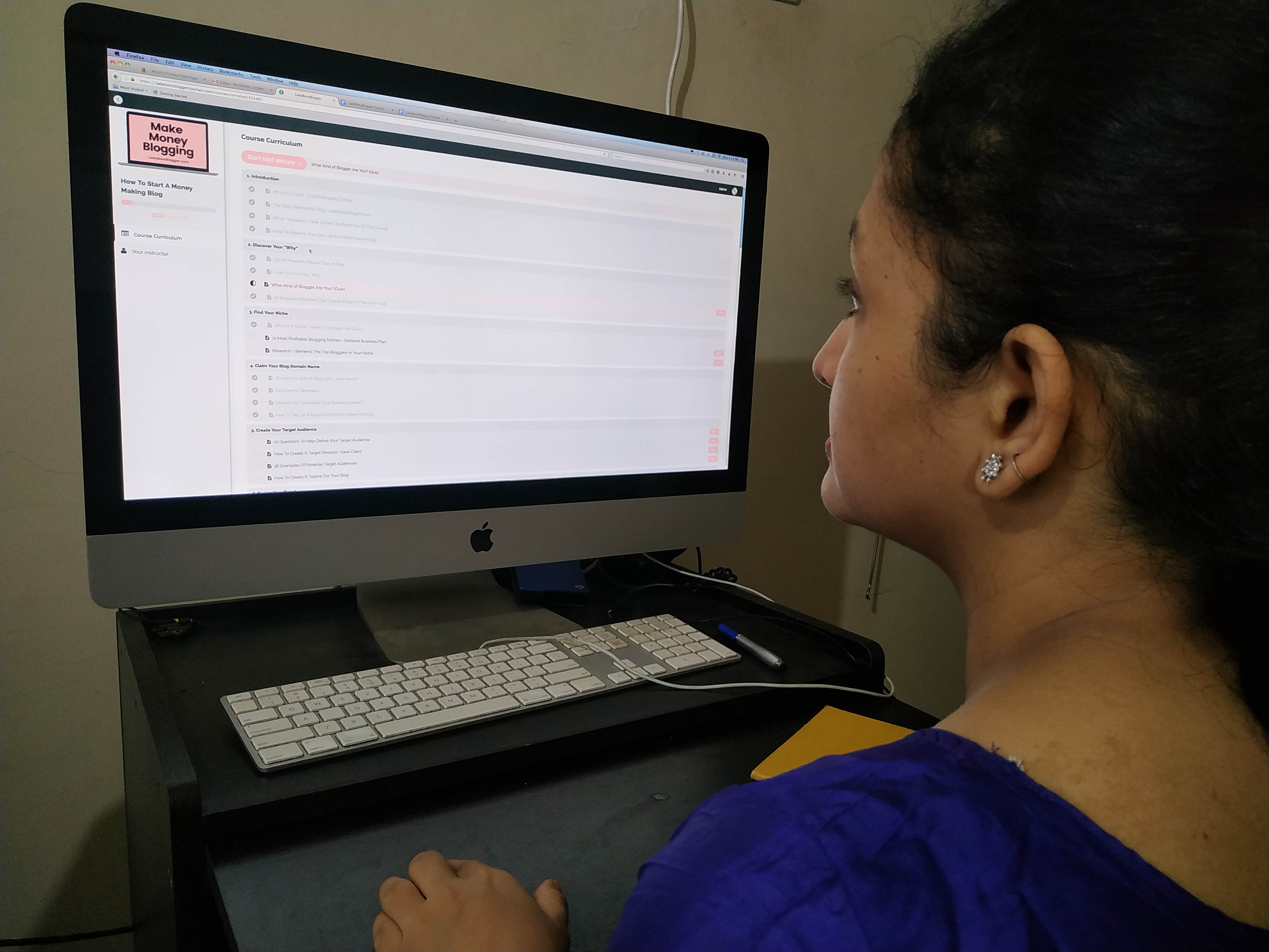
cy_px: 476
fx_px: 880
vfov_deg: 56.8
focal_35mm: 24
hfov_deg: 71.6
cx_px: 634
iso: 320
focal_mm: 3.94
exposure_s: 1/50
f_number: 1.9
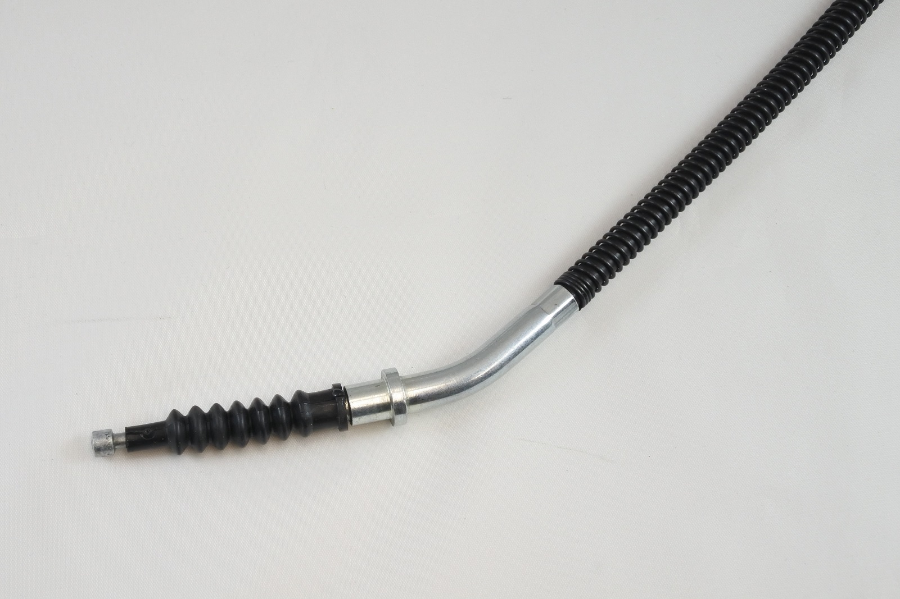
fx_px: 1275
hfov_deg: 38.9
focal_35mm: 51
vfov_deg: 26.5
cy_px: 300
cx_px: 450
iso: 400
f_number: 4.5
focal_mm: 18.9
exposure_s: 1/160
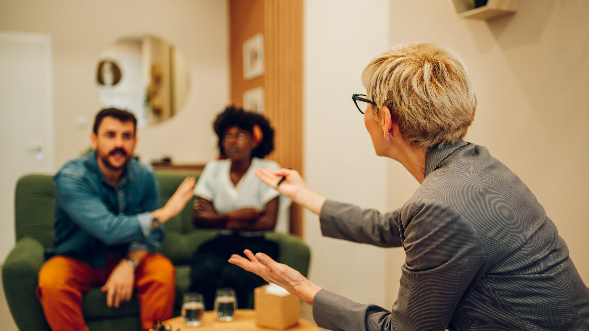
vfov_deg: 32.0
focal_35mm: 37
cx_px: 296
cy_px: 185
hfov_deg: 54.0
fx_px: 578
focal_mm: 35
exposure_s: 1/125
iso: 320
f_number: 1.8
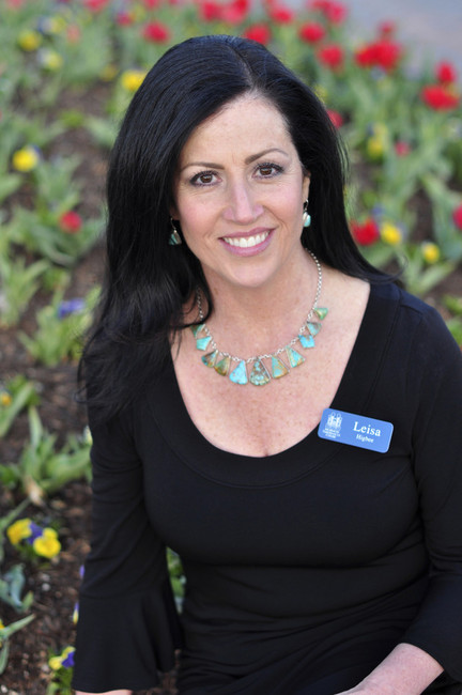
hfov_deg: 18.1
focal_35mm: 75
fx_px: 1447
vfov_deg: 27.0
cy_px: 348
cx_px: 231
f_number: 2
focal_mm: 50
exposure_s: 1/160
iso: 200
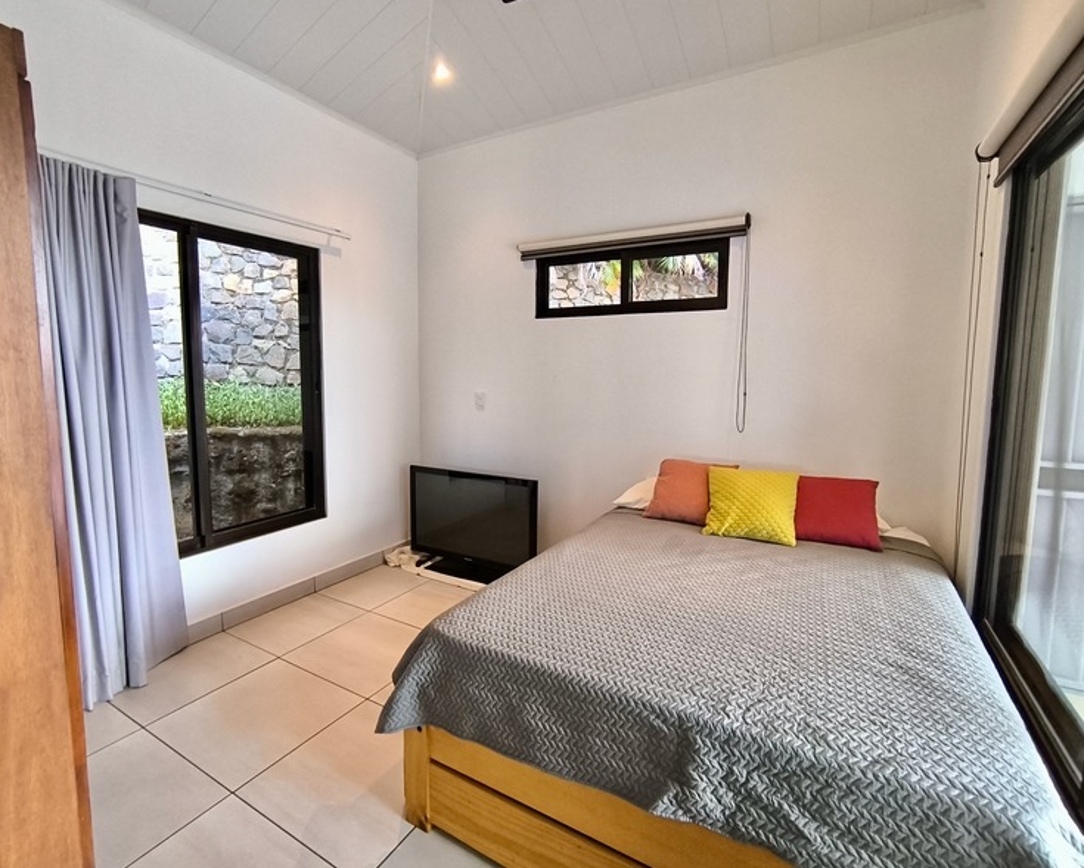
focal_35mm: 17
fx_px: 545
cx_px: 507
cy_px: 427
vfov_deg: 77.0
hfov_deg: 89.5
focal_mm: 1.65
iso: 320
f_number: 2.2
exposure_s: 1/33.3
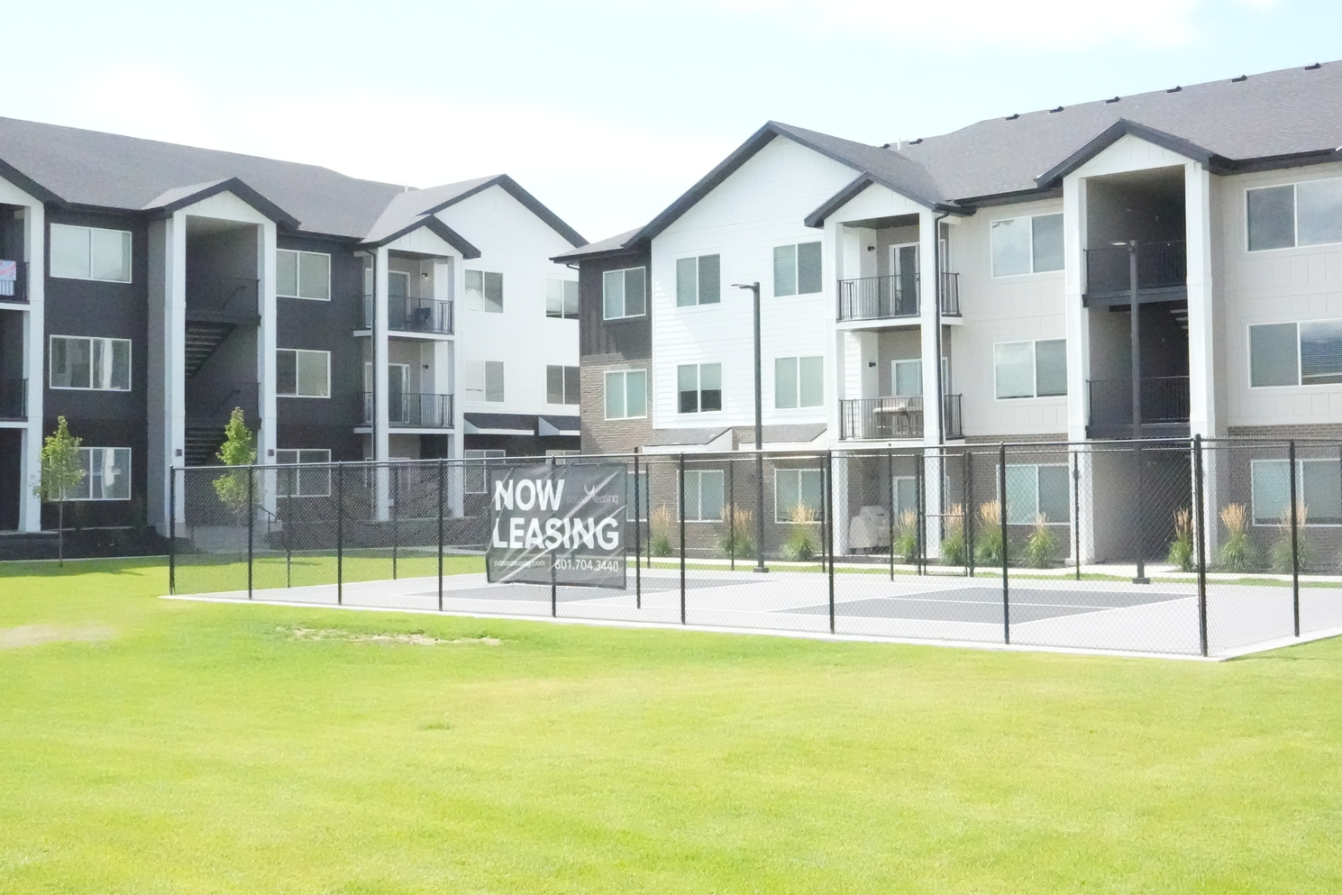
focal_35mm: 44
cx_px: 803
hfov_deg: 44.3
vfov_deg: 30.5
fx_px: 1640
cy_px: 406
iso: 51200
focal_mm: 32
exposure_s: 1/8000
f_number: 20
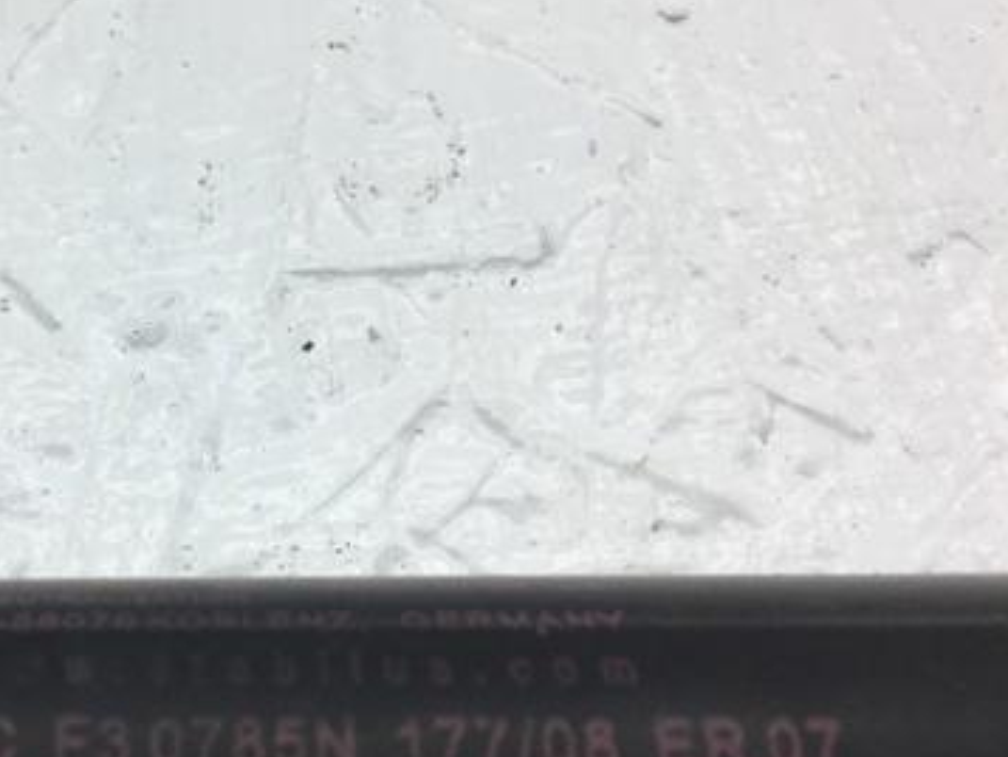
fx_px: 1515
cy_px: 339
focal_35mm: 52
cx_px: 175
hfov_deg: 35.4
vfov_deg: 28.0
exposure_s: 1/263
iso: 25
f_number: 2.2
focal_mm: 4.15
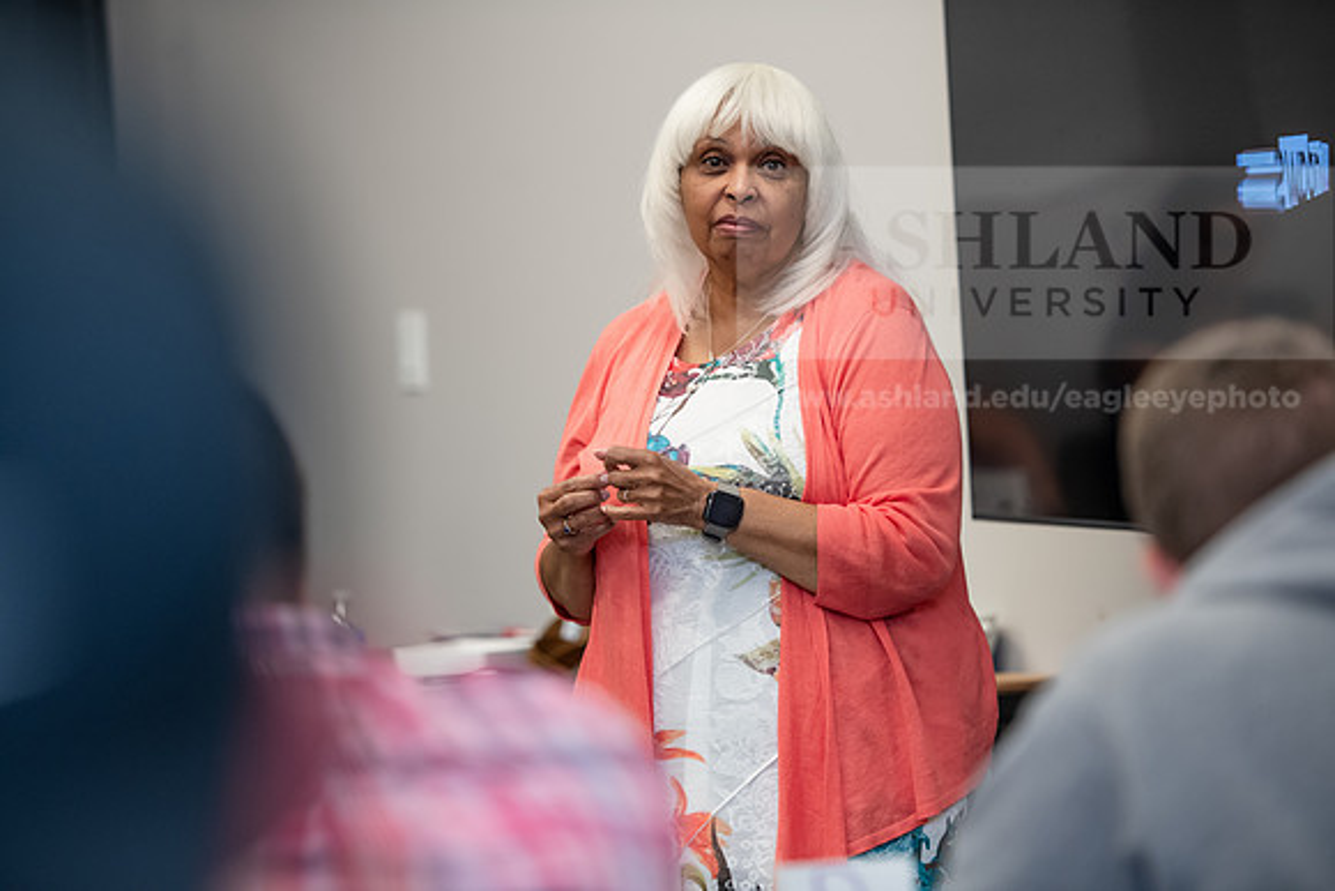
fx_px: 5193
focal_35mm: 140
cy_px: 446
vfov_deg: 9.8
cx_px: 668
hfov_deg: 14.7
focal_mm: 140
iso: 1000
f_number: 2.8
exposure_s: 1/200
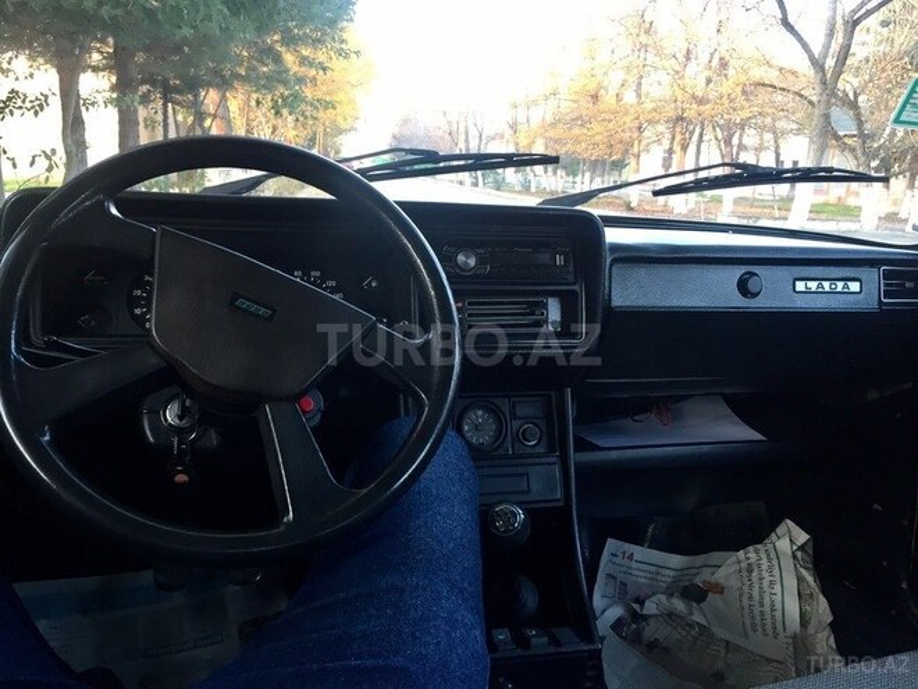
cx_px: 459
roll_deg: -4.2
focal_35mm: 29
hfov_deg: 61.7
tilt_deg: -11.8
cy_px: 344
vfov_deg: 48.2
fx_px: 769
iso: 80
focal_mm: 4.15
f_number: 2.2
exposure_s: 1/33
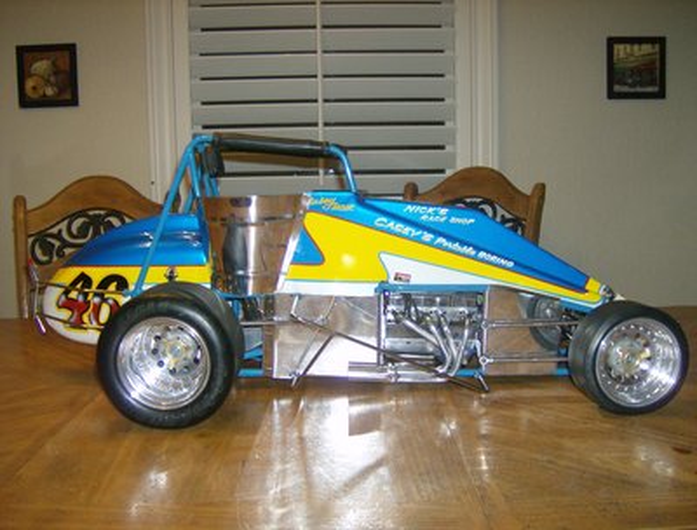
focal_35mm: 36
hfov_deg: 51.1
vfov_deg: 40.0
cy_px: 265
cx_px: 348
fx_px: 728
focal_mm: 6
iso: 200
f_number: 2.8
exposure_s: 1/60
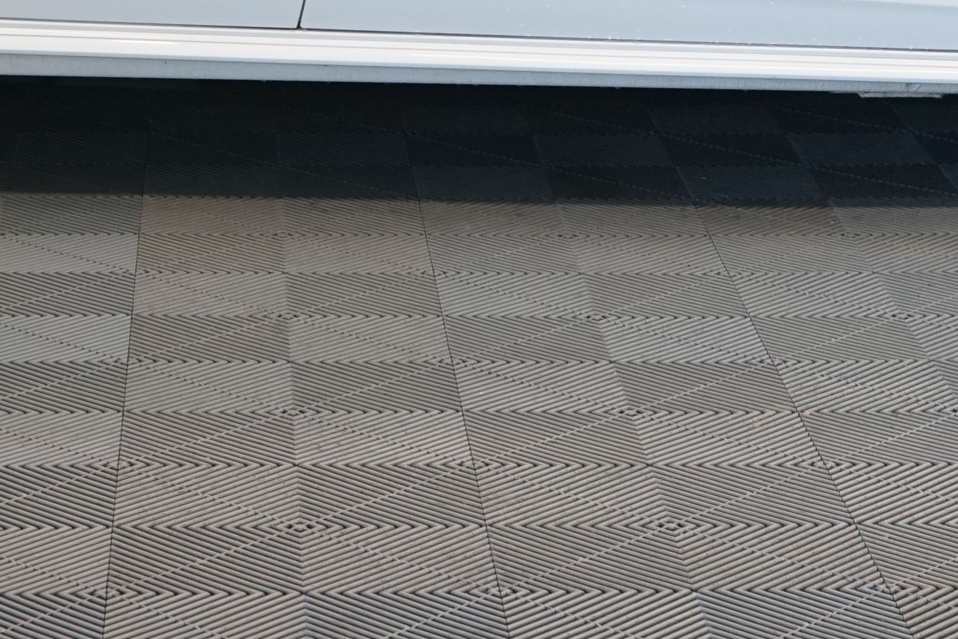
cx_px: 407
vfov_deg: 10.0
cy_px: -315
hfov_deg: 15.4
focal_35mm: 133
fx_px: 3539
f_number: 6.3
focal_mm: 38
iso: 1250
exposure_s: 1/30
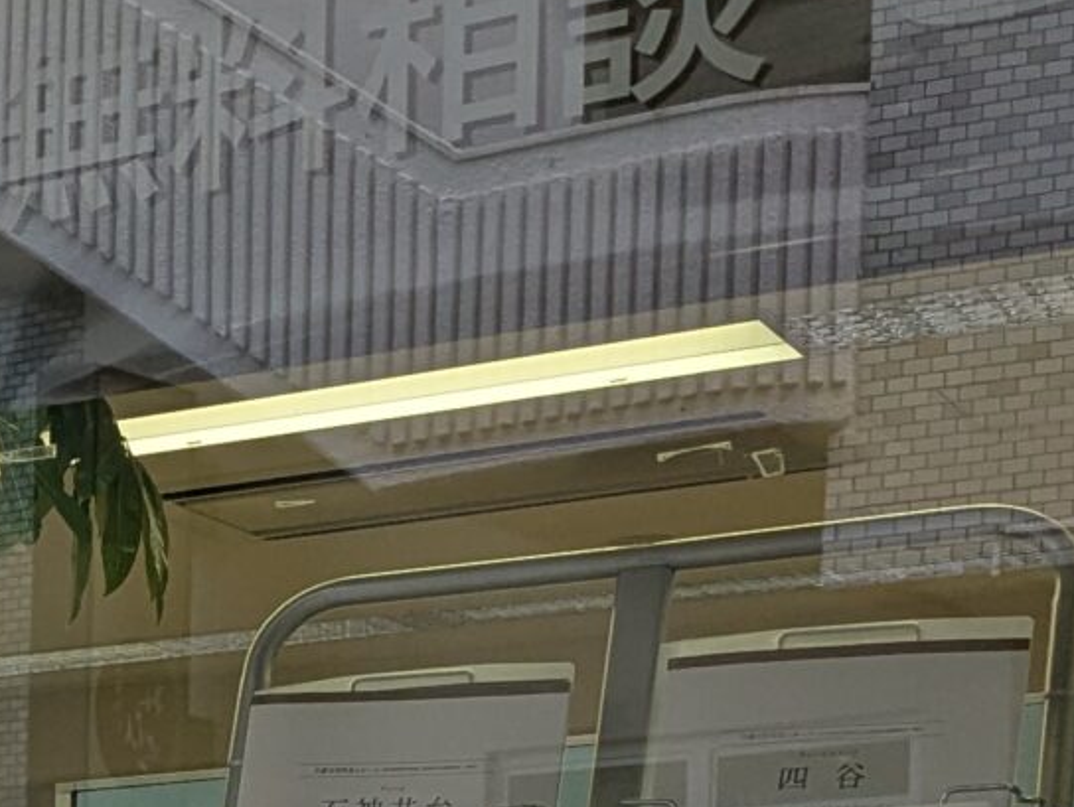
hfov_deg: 14.7
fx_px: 3509
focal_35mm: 113
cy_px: 1470
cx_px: -993
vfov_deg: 12.0
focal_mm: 6.81
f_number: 1.85
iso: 48
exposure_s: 1/128
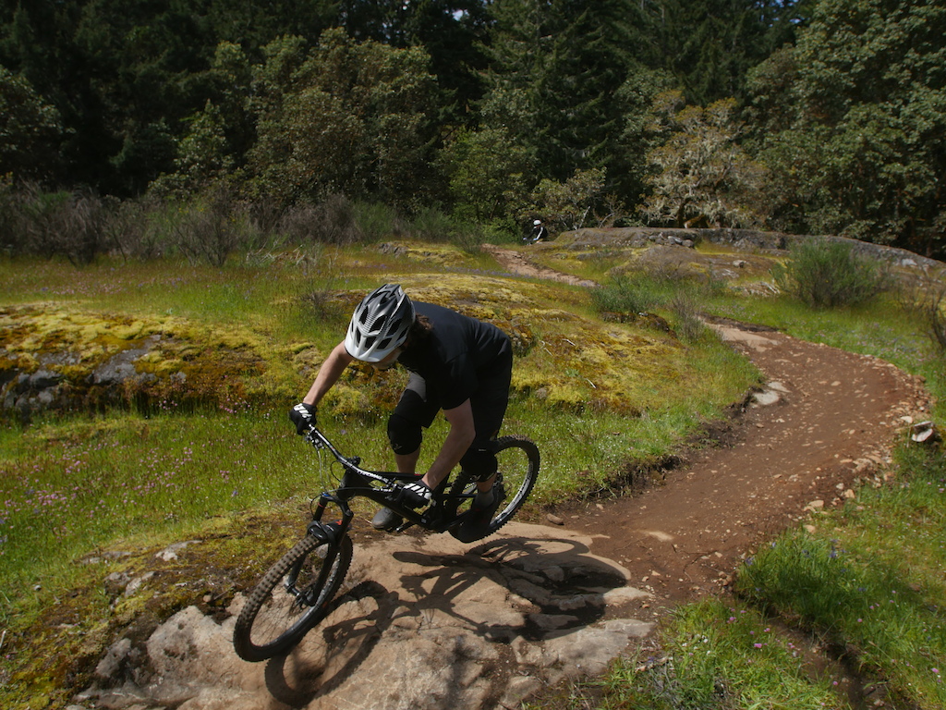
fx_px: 601
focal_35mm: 22
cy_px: 355
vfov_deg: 61.1
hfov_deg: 76.4
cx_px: 473
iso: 200
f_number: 4
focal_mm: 11
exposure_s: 1/1300
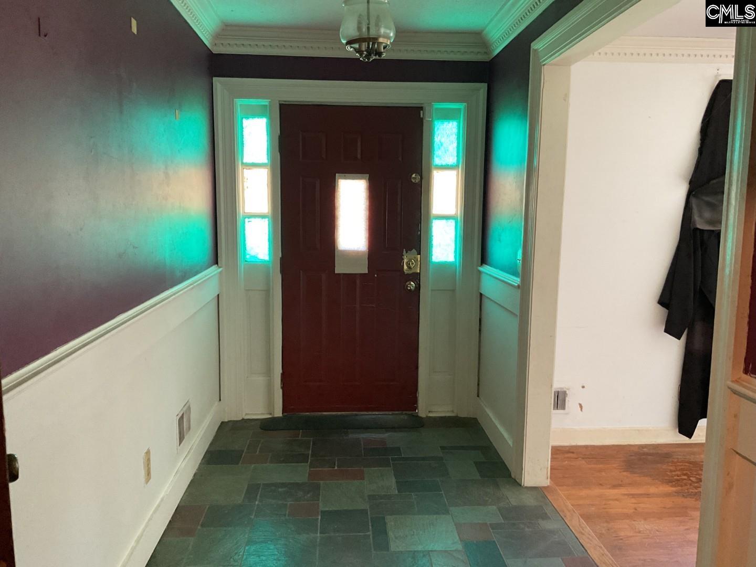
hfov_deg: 61.7
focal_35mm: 29
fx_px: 633
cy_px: 284
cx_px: 378
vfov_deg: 48.2
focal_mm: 3
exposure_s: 1/60
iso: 200
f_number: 1.8
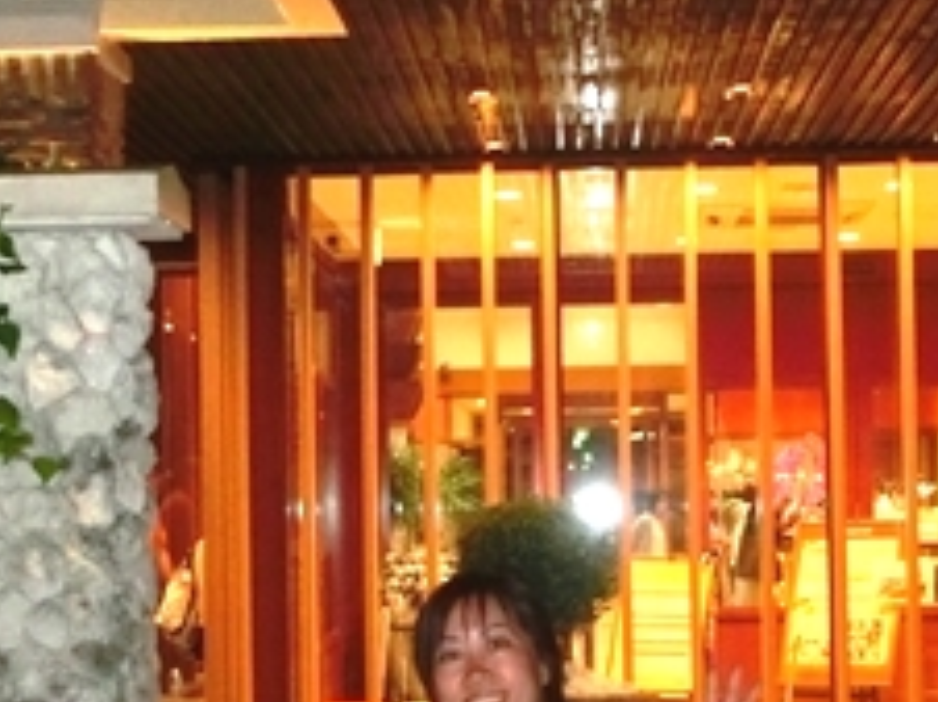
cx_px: 423
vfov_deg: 17.3
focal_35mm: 85
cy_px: 407
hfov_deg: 23.0
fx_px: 2301
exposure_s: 1/40
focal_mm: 4.24
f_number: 3
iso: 400
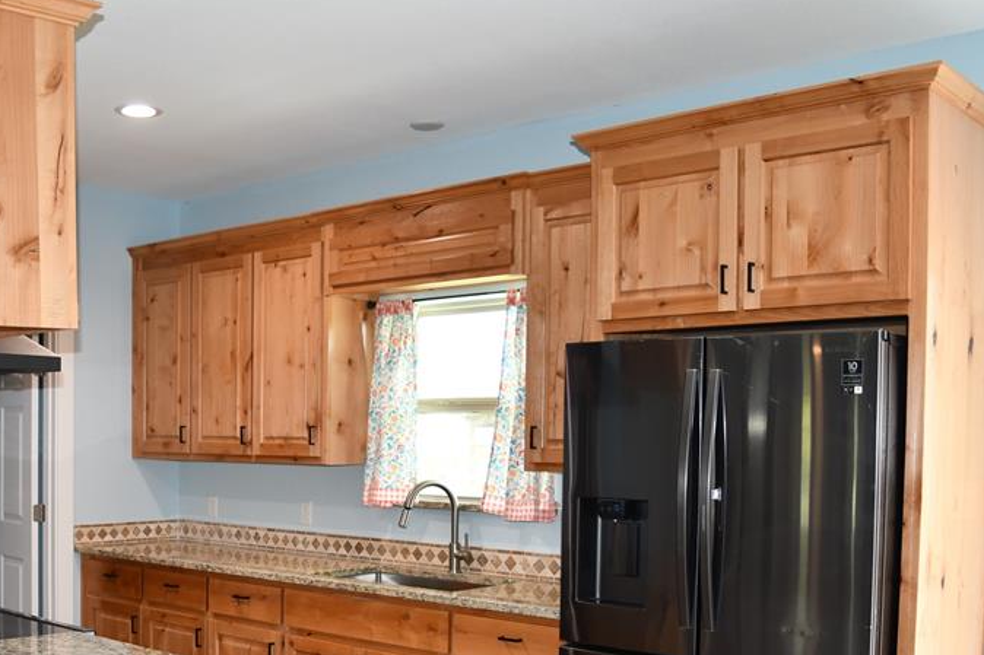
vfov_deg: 32.0
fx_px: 1120
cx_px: 310
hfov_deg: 46.5
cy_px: 487
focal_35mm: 41
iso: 400
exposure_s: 1/60
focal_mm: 18
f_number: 3.5
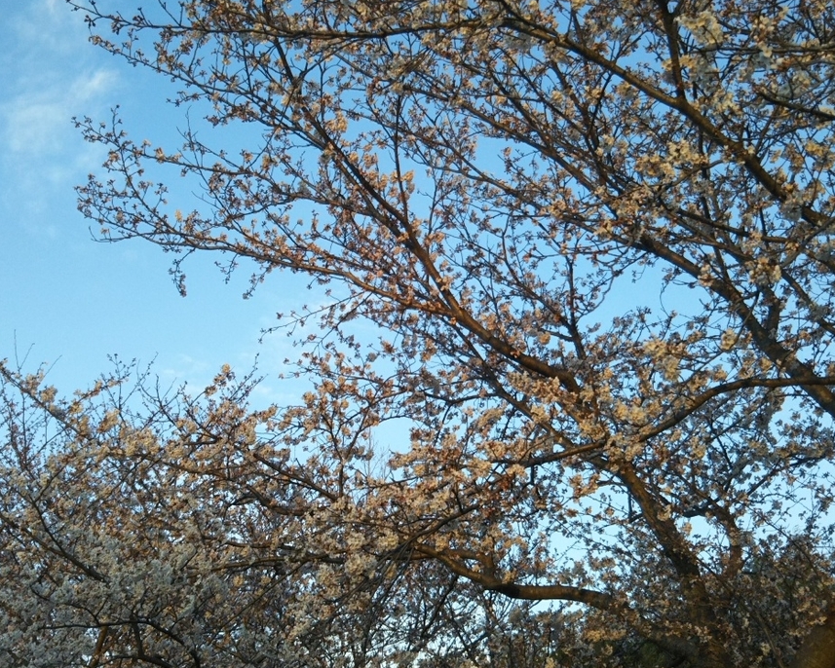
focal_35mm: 41
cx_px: 386
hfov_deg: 44.7
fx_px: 1013
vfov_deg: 36.5
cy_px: 299
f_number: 2.2
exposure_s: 1/120
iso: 25
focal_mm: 4
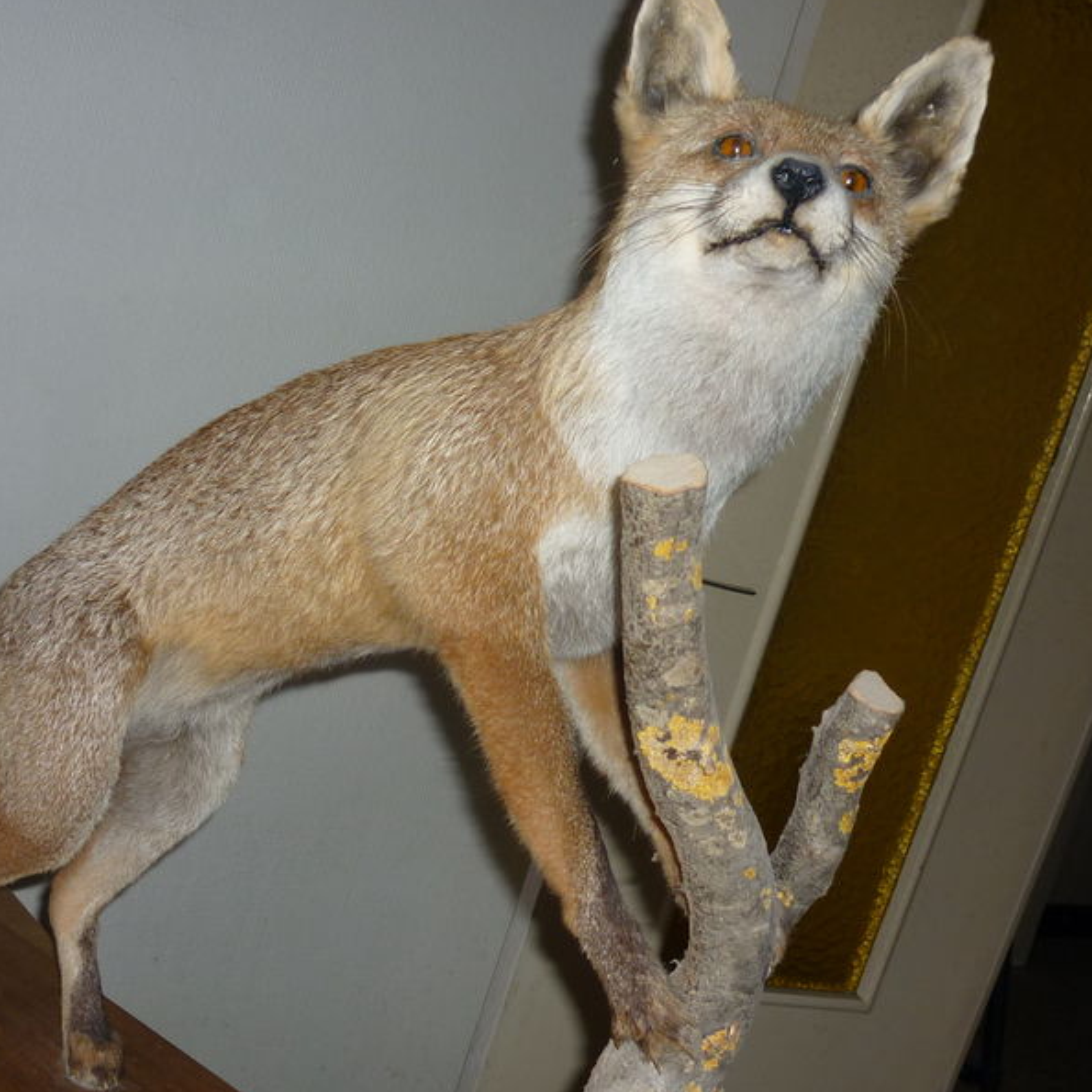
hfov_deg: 34.4
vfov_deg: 34.6
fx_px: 1749
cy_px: 652
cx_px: 380
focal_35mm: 49
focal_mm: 5.5
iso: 100
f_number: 2.8
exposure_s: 1/30
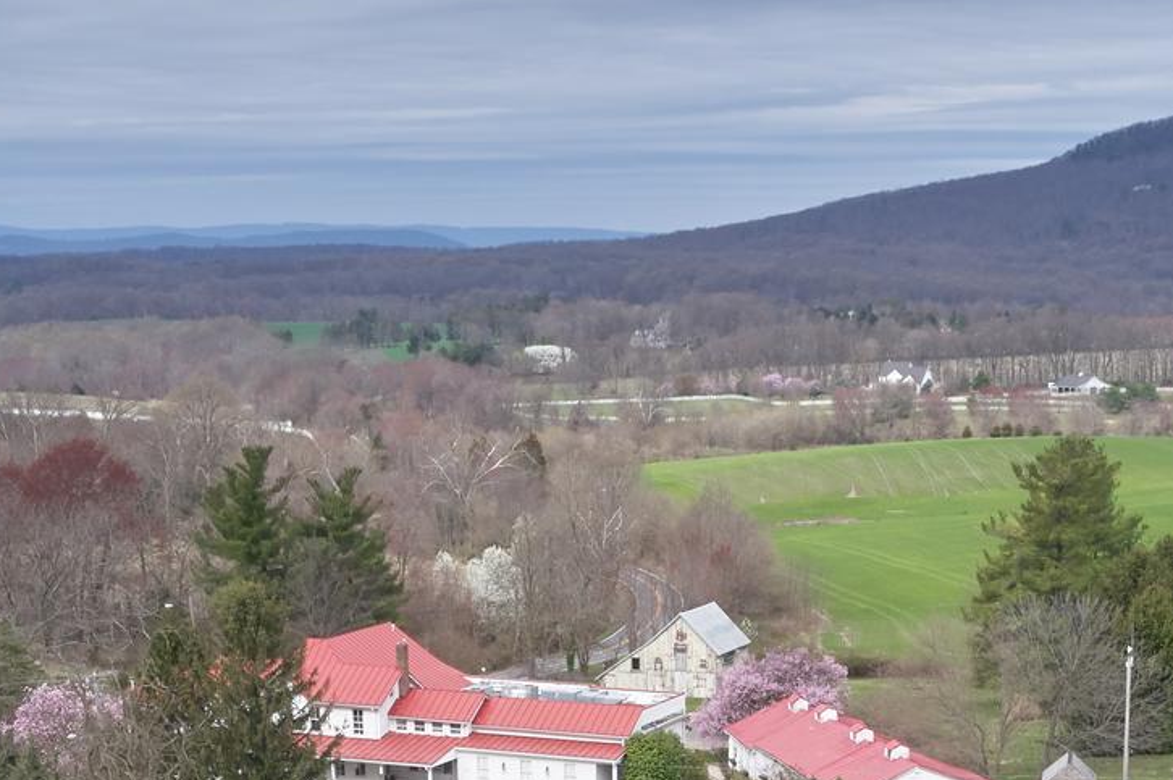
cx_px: 758
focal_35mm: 79
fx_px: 2572
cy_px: 1063
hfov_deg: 25.6
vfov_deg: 16.2
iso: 100
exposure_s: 1/100
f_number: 9
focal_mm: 10.26
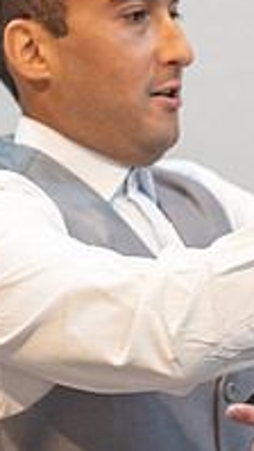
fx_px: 1831
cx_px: 372
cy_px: 187
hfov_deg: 7.8
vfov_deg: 14.0
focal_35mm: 153
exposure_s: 1/100
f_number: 2.8
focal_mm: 50
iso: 2500
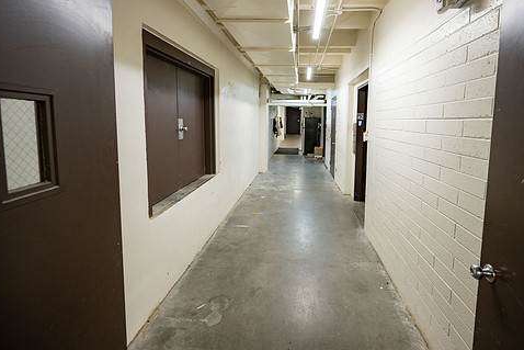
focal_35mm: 17
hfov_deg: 92.9
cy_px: 141
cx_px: 291
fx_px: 248
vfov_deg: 69.8
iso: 1000
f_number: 4.5
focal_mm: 14
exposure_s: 1/160
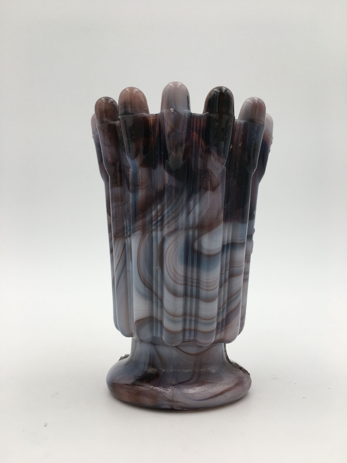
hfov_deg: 48.2
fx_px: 388
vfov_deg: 61.7
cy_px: 232
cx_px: 174
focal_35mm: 29
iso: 25
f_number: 2.2
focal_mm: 4.15
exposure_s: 1/138
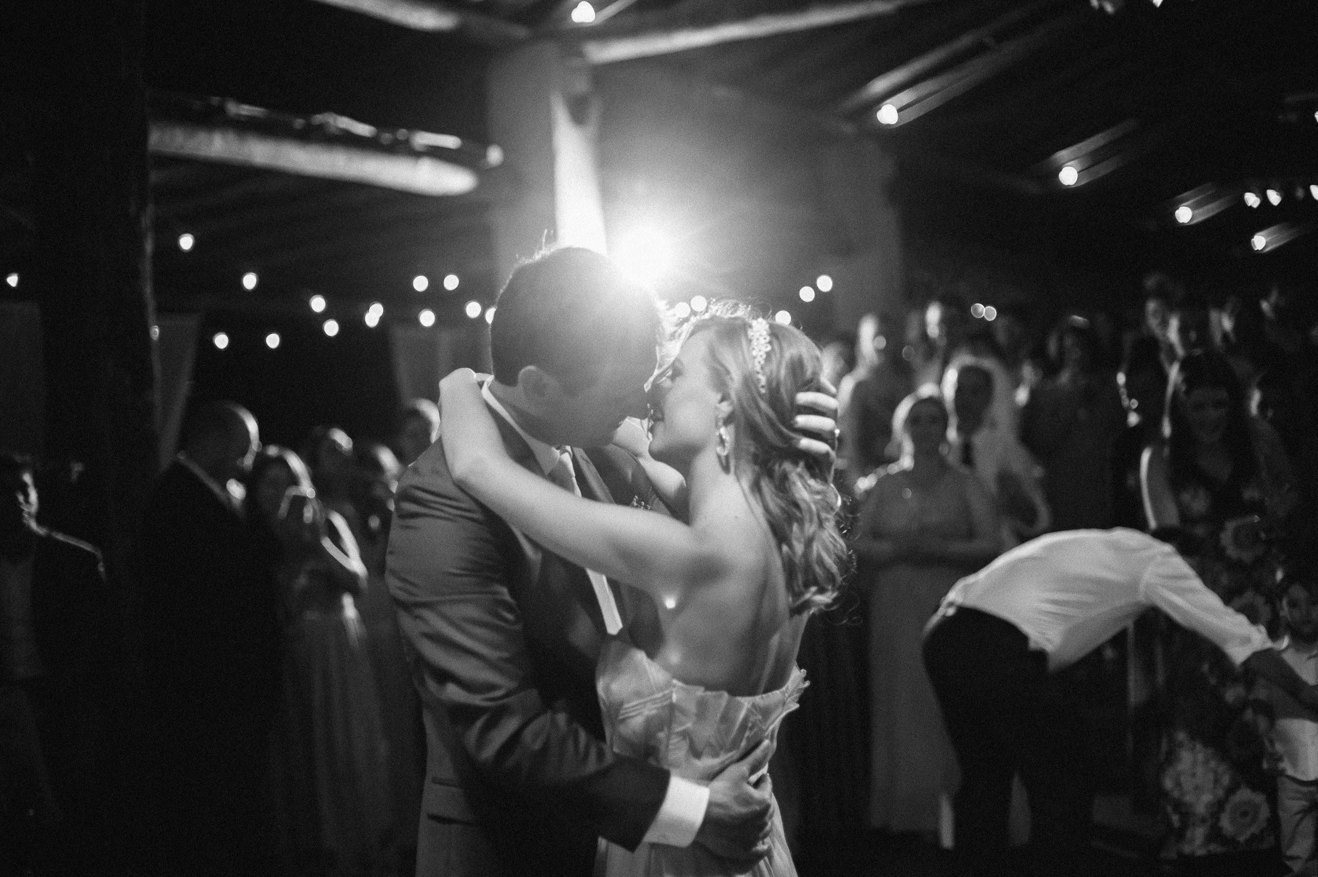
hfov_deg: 39.6
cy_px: 438
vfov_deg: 27.0
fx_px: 1829
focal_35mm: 50
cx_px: 659
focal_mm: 50
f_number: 1.8
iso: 2000
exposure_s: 1/320
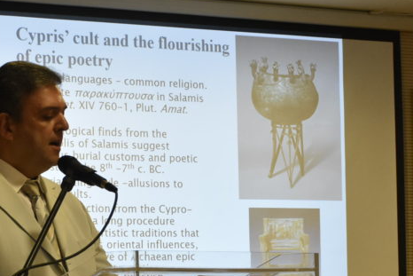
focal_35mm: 112
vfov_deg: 12.1
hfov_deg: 18.1
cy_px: 299
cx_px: 85
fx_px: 1285
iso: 1600
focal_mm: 34
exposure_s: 1/160
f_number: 6.3
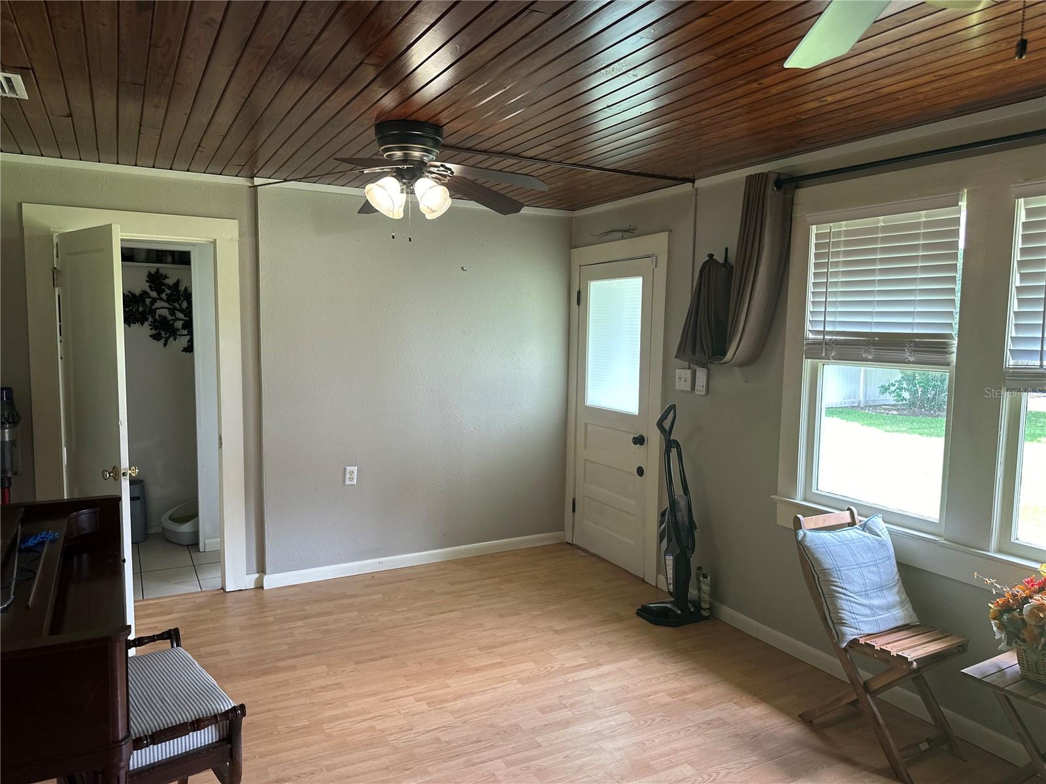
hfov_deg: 71.6
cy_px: 392
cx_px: 523
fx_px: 725
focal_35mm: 24
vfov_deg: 56.8
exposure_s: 1/120
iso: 125
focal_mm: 6.86
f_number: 1.78
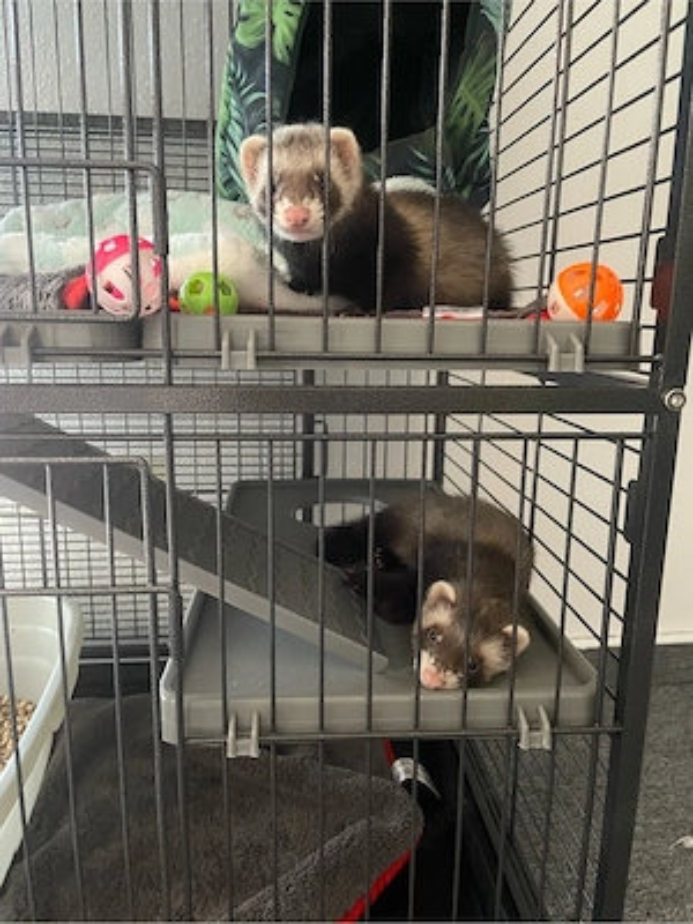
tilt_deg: -11.1
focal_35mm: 26
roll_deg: -0.7
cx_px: 346
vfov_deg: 67.3
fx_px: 694
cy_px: 462
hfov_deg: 53.1
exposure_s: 1/30
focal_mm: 4.2
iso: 640
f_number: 1.6
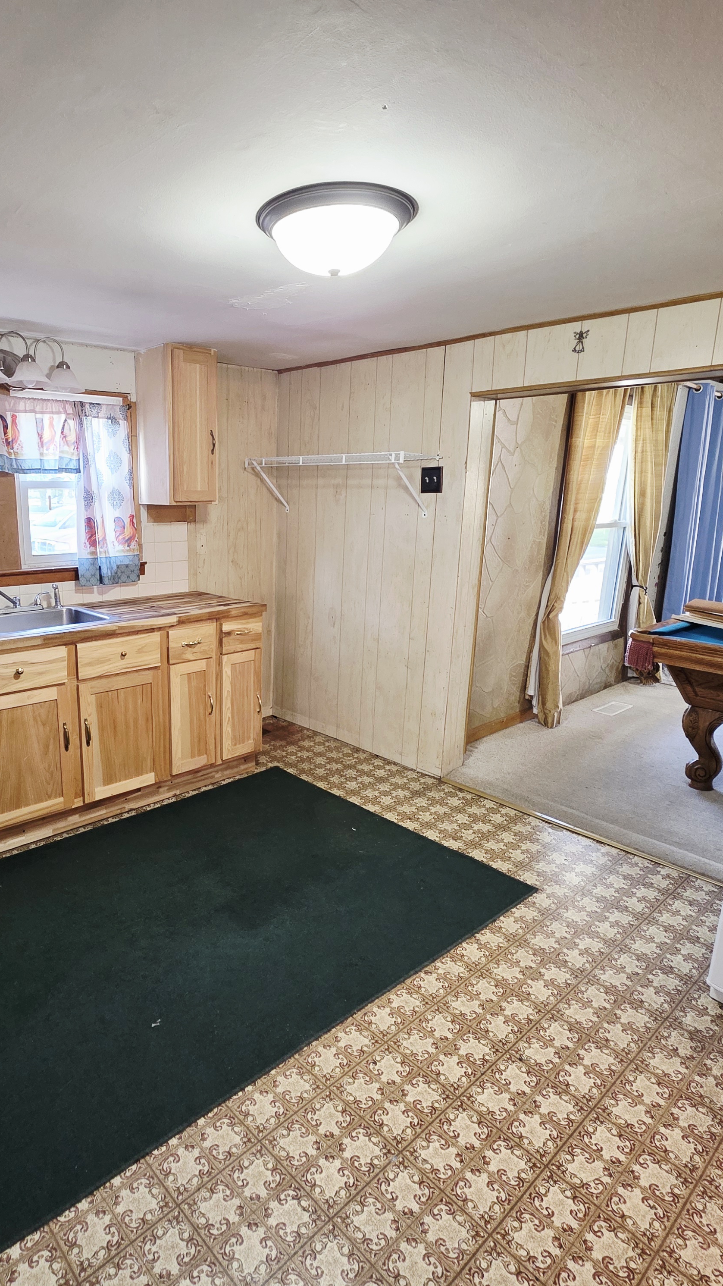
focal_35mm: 19
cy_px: 646
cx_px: 244
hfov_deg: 57.1
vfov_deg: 89.6
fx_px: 648
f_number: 1.9
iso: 250
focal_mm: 2.2
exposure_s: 1/60.2
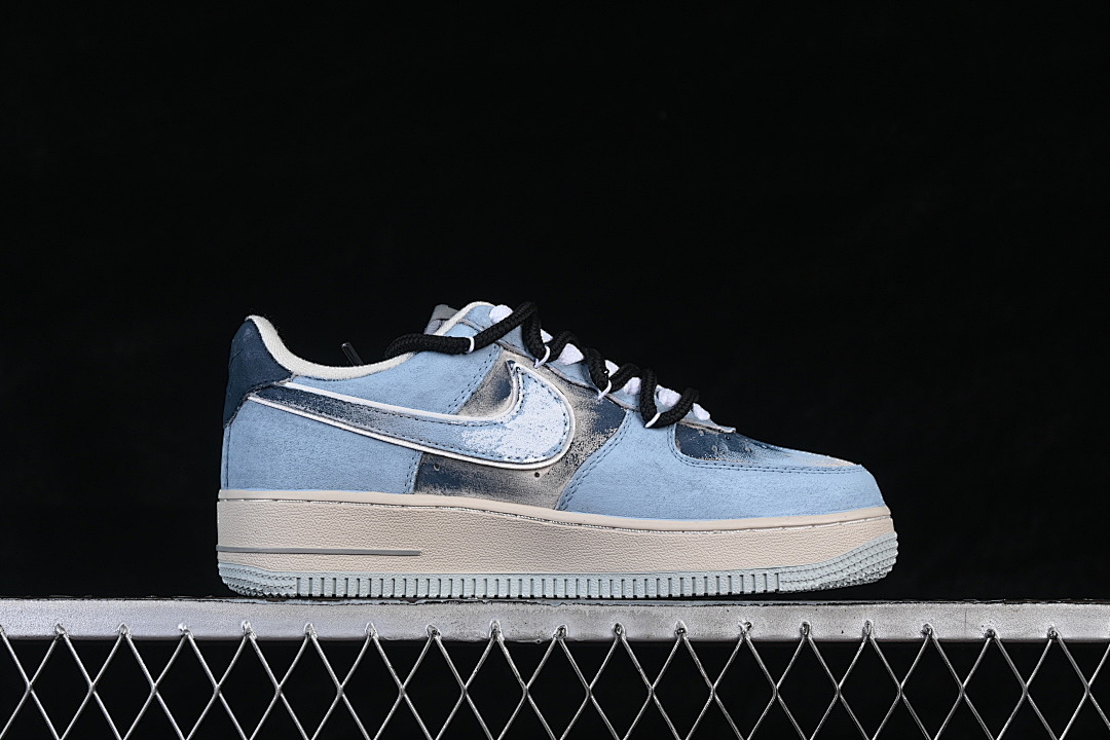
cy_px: 370
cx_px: 555
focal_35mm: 75
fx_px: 2312
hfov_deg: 27.0
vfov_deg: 18.2
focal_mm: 50
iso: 160
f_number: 8
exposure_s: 1/60
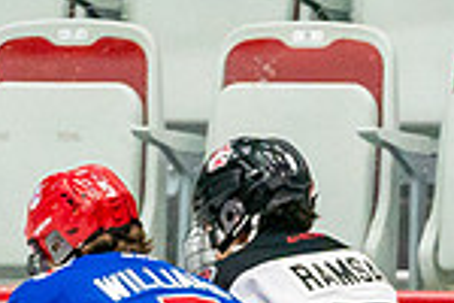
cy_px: 613
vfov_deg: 1.1
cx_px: 168
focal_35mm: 1279
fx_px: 16128
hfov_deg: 1.6
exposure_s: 1/1250
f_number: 2.8
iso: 3200
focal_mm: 184
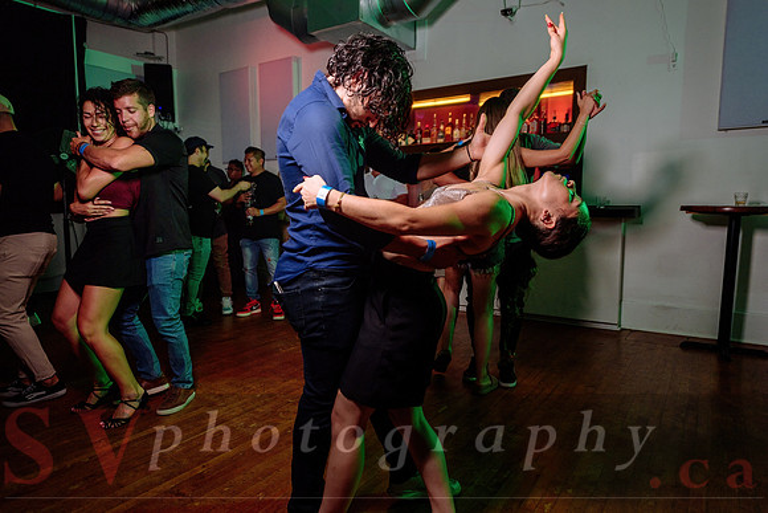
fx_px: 512
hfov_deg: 73.7
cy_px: 256
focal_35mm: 24
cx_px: 384
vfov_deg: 53.2
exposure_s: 1/80
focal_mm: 24
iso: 800
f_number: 2.8
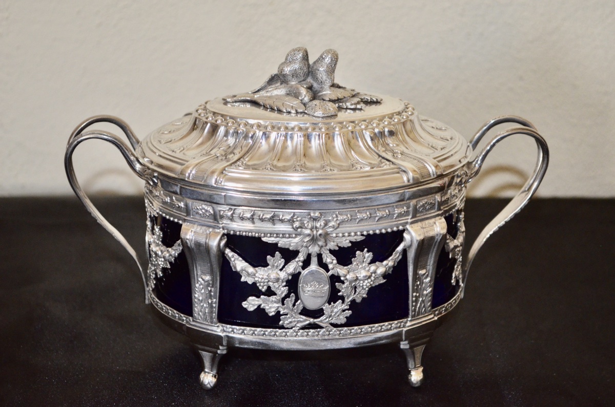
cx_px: 308
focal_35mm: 82
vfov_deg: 16.5
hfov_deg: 24.7
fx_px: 1407
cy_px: 204
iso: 2000
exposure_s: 1/60
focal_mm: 55
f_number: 5.6
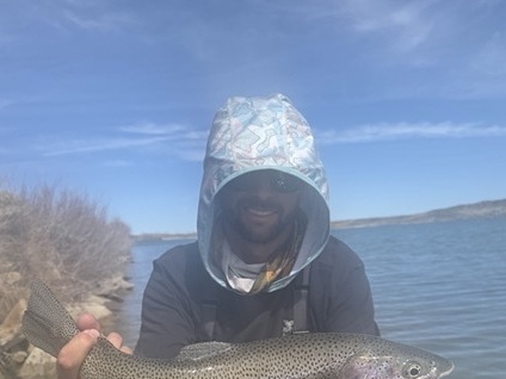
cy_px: 277
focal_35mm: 34
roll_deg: +4.1
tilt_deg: -5.2
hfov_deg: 54.0
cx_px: 251
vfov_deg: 40.8
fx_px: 497
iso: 80
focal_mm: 6.76
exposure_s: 1/2604
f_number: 1.78
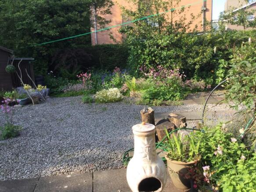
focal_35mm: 31
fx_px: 229
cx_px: 128
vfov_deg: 45.4
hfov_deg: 58.4
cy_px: 96
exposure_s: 1/269
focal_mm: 3.3
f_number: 2.4
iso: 25
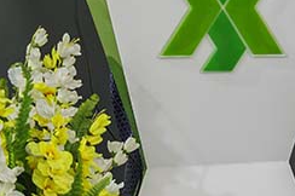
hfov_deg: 3.9
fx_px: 4345
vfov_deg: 2.6
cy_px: -180
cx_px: 499
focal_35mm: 531
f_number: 3.5
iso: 1100
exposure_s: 1/125
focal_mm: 135
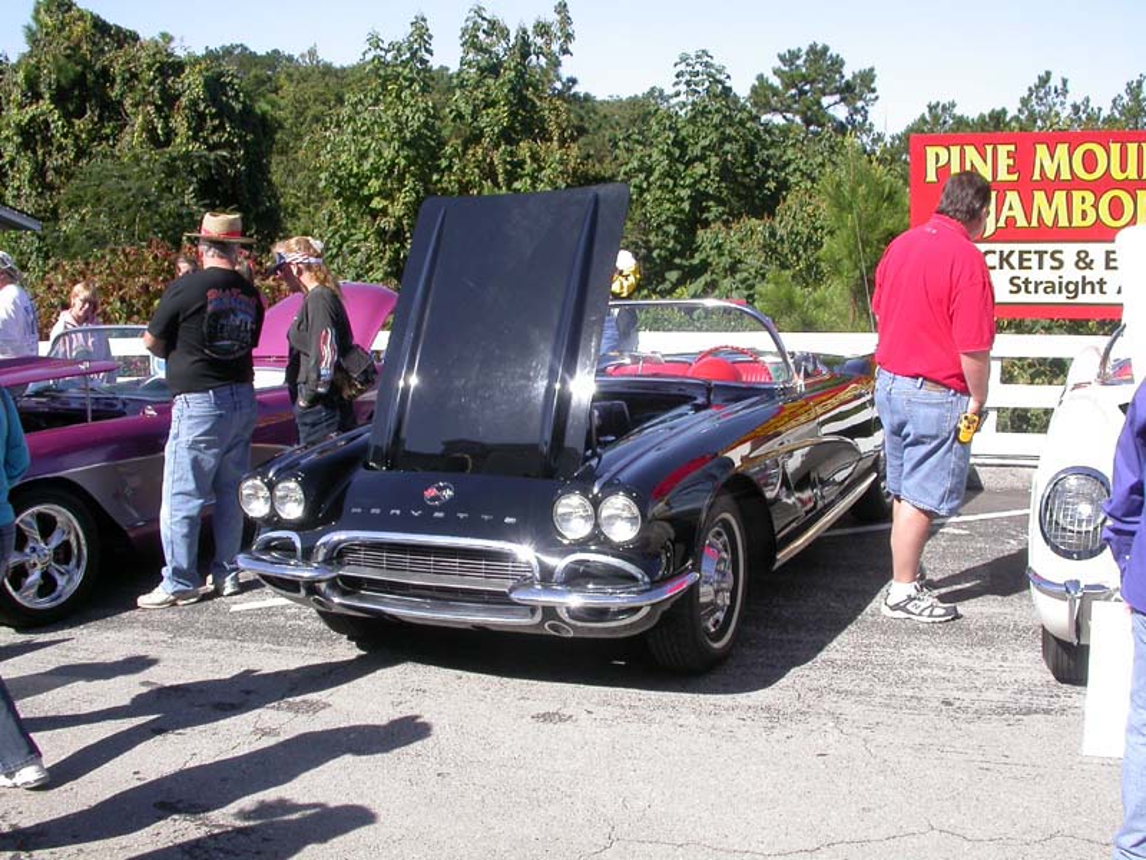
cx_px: 573
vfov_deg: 37.7
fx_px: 1258
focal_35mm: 38
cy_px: 430
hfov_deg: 49.0
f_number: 6.7
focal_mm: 7.85
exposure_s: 1/221
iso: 100
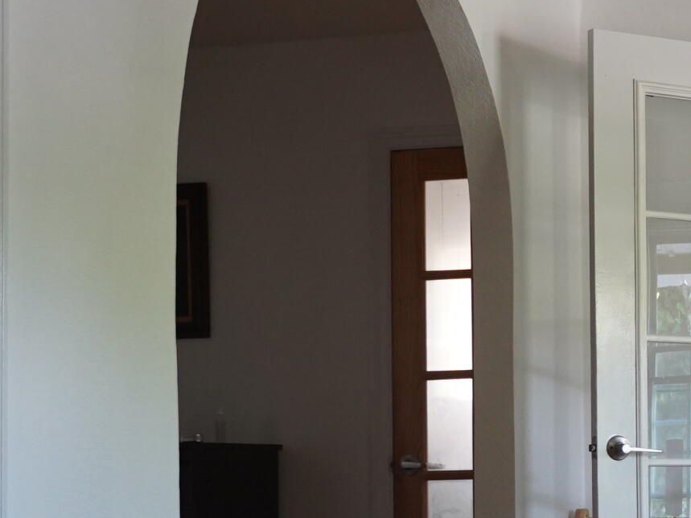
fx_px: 1876
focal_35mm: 94
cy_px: 447
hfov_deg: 18.7
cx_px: 994
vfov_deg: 15.6
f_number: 2.8
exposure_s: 1/160
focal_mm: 28
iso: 2000
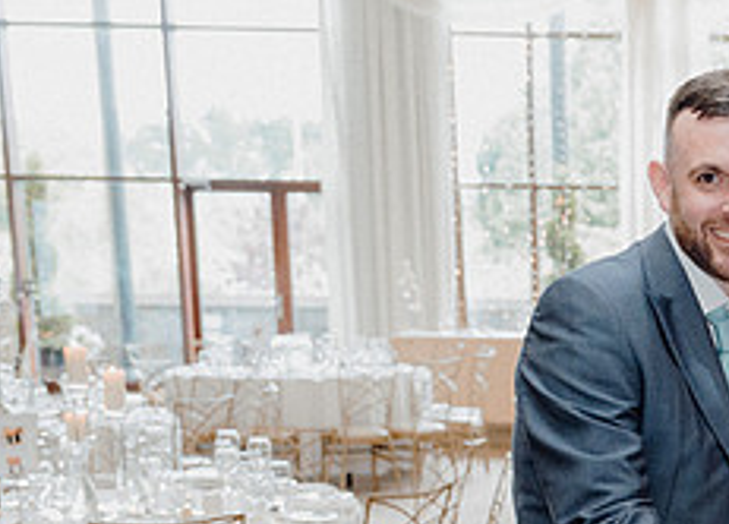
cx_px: 845
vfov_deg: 16.8
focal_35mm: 82
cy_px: 627
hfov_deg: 22.5
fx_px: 1701
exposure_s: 1/200
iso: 2500
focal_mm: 31
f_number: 3.5
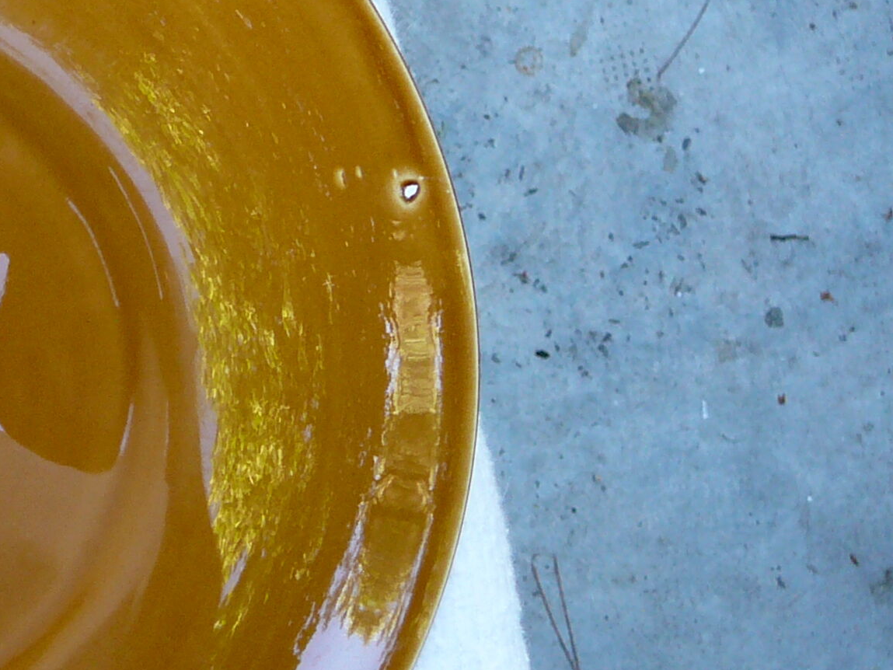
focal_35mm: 78
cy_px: 338
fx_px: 2012
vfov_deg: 18.9
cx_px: -76
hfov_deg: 23.5
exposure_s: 1/50
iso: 100
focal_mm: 5.2
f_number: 2.8
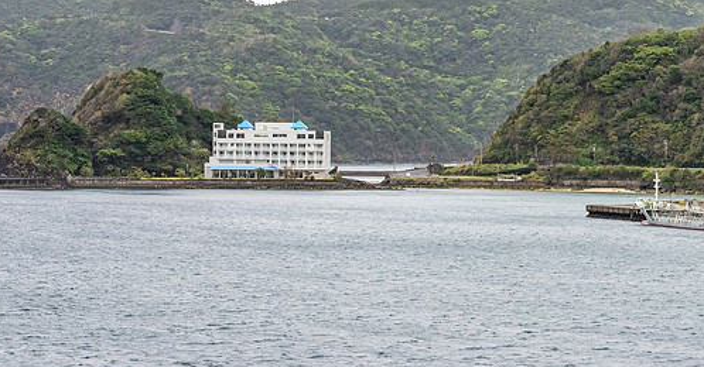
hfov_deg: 16.9
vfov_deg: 8.9
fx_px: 2349
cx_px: 534
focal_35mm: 128
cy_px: 196
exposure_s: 1/200
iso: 1400
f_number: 8
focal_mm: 70
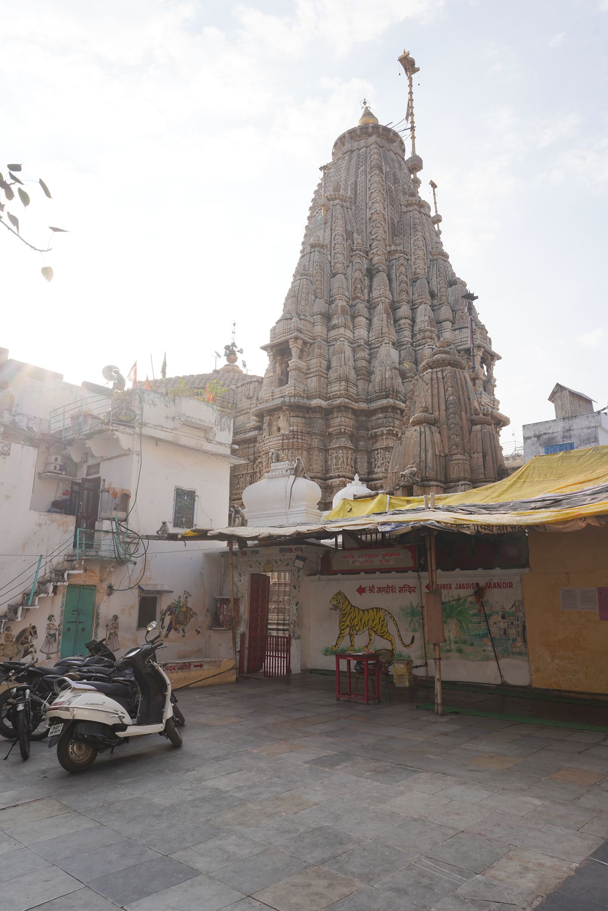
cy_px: 456
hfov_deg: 53.1
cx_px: 304
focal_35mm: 24
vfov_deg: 73.7
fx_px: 608
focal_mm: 24
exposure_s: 1/100
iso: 100
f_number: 13
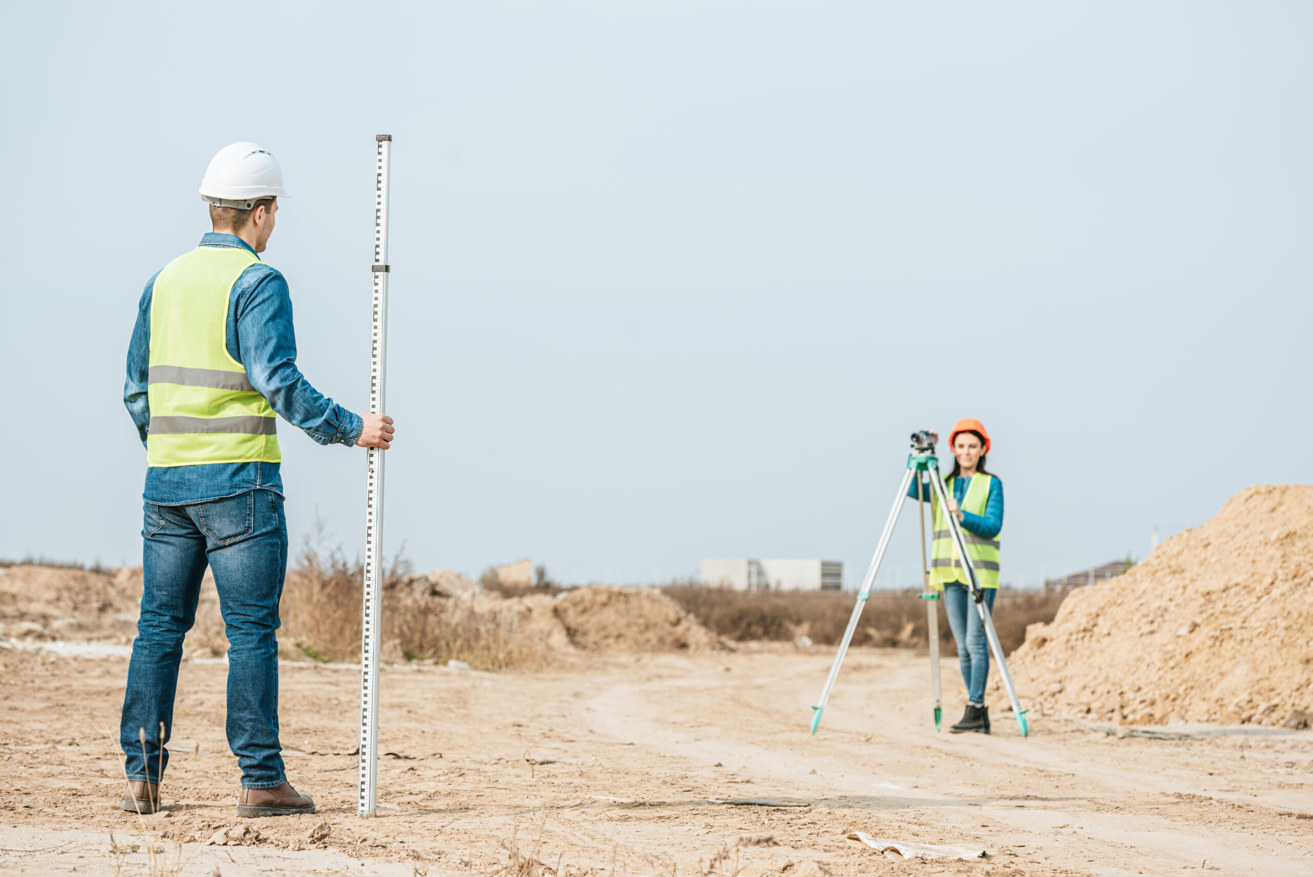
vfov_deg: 13.7
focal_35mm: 100
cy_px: 438
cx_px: 656
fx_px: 3648
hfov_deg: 20.4
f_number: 5.6
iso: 100
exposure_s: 1/400
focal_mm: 100
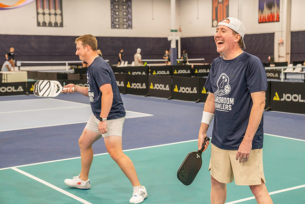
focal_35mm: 60
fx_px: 510
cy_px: 90
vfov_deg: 22.5
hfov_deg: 33.2
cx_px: 167
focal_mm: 54
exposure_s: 1/200
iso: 2500
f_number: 4.5
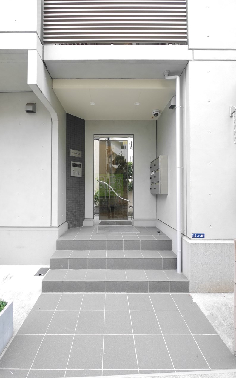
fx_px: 154
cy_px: 188
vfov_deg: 101.5
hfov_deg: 74.7
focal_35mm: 15
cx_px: 109
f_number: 4
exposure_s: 1/60
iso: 1250
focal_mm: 7
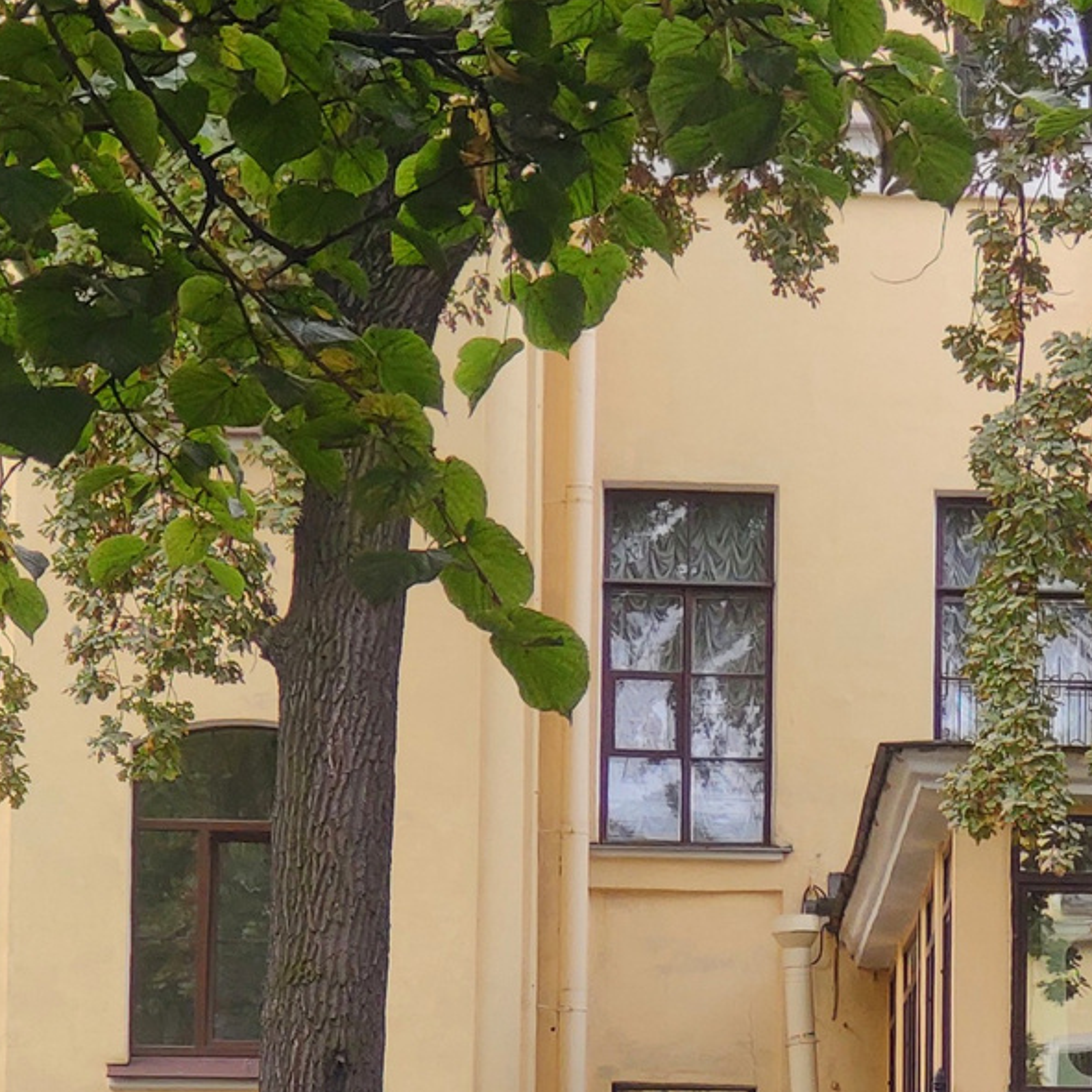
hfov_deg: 12.4
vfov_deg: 12.2
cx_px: 965
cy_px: 1244
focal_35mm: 140
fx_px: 4997
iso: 158
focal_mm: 5.55
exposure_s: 1/100
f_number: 2.4
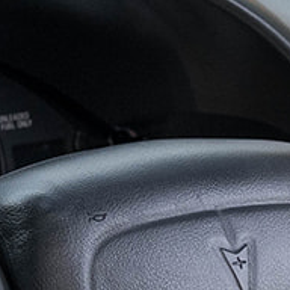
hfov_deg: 4.5
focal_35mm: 389
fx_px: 3687
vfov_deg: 4.5
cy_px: 286
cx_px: 517
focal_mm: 55
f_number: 4.5
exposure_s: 1/400
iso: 1000
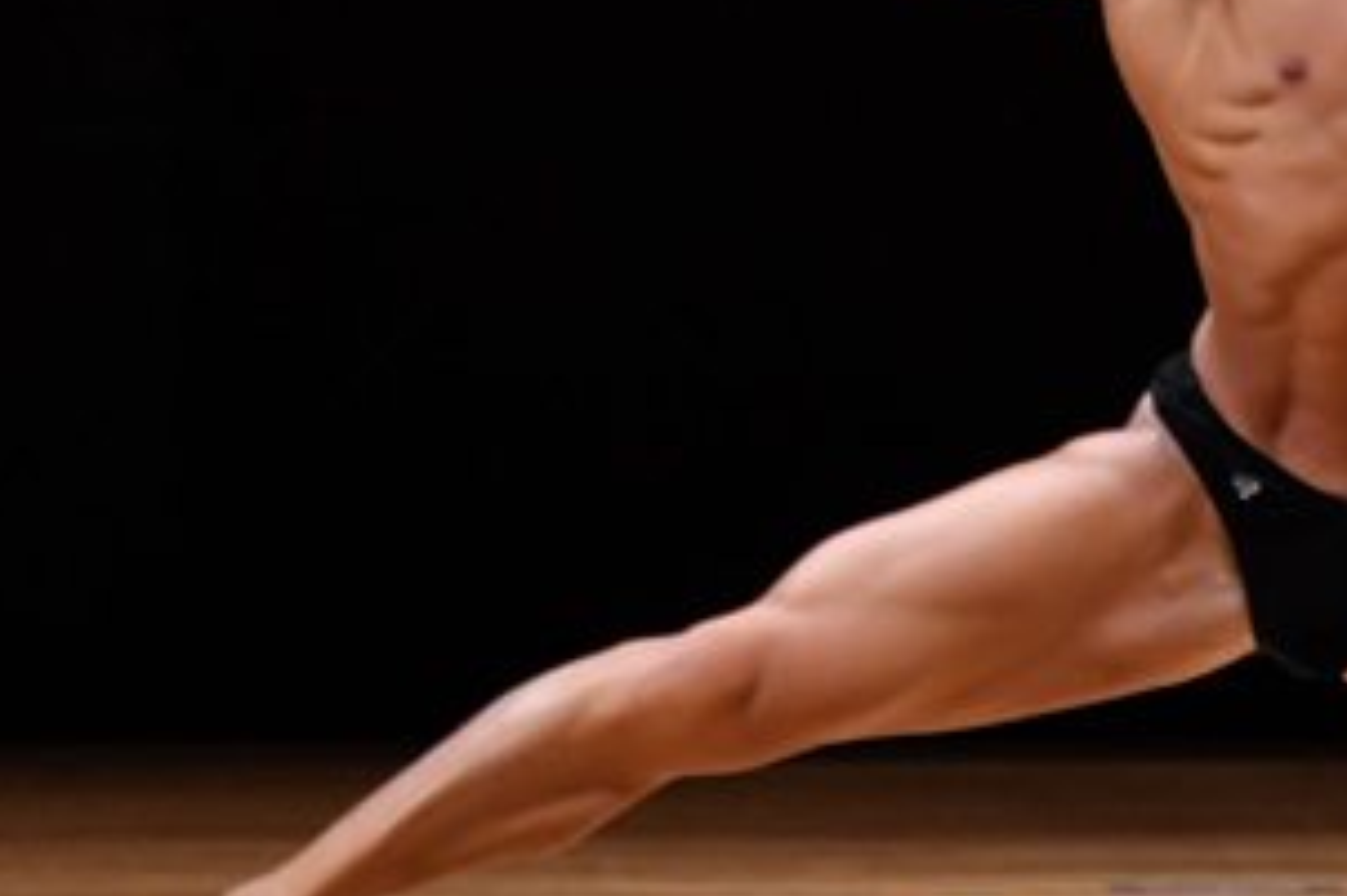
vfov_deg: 1.8
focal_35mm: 771
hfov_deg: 2.7
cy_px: 98
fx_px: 28831
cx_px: 1269
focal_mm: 200
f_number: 5.6
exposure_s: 1/400
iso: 4000
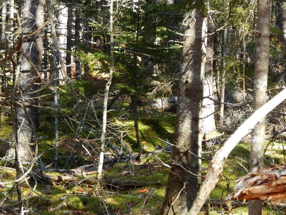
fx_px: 942
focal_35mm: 114
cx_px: 162
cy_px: 124
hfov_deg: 17.3
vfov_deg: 13.0
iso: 125
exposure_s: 1/30
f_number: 4.7
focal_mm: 17.5
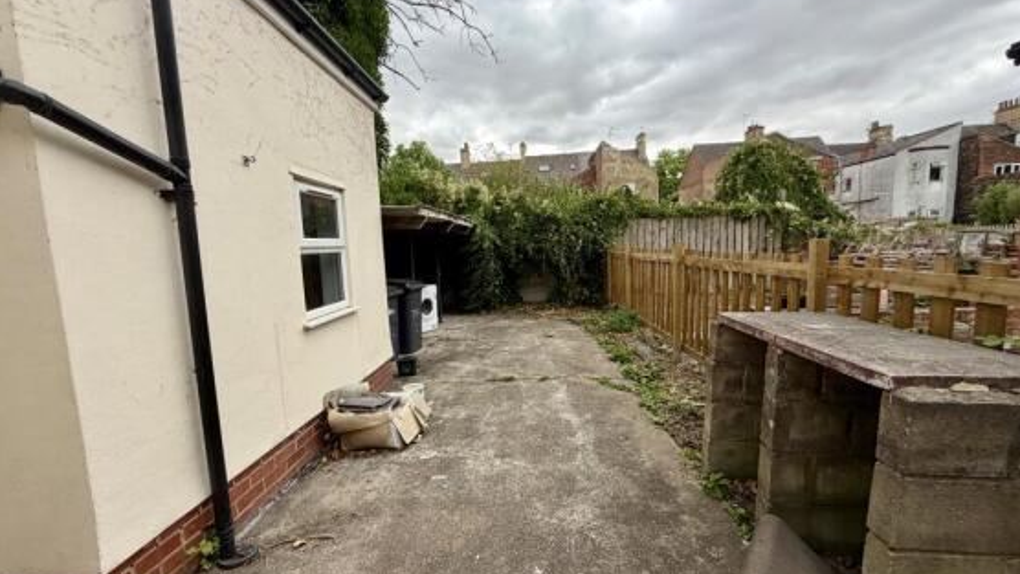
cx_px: 500
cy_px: 293
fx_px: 433
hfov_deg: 99.3
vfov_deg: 67.1
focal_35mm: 16
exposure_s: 1/502
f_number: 2.2
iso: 50
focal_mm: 2.22
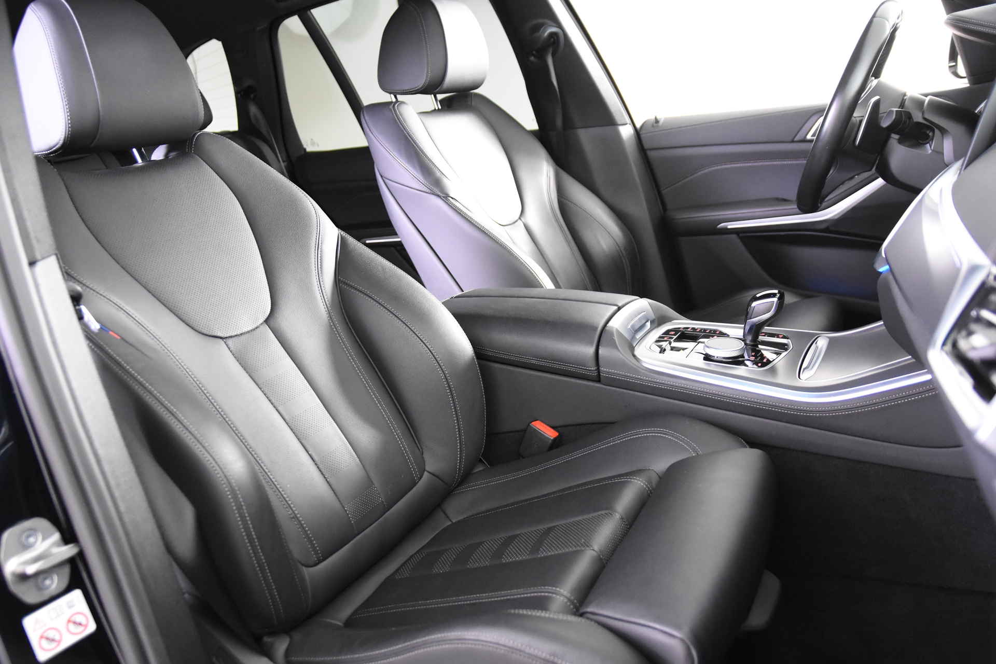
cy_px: 332
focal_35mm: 30
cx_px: 498
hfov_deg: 61.9
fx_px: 830
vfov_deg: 43.6
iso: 4500
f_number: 2.8
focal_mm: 20
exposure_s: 1/30
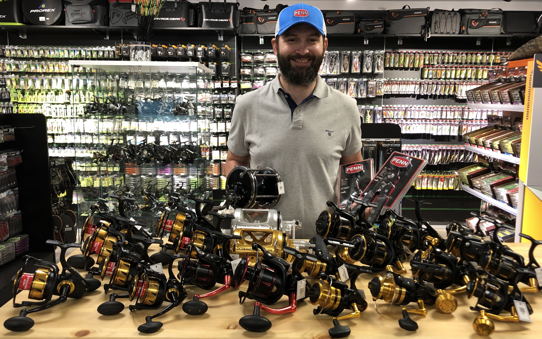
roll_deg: -0.1
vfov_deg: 41.8
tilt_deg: -8.3
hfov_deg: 62.9
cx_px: 269
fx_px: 443
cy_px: 158
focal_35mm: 30
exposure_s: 1/17
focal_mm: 4
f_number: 1.8
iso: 50
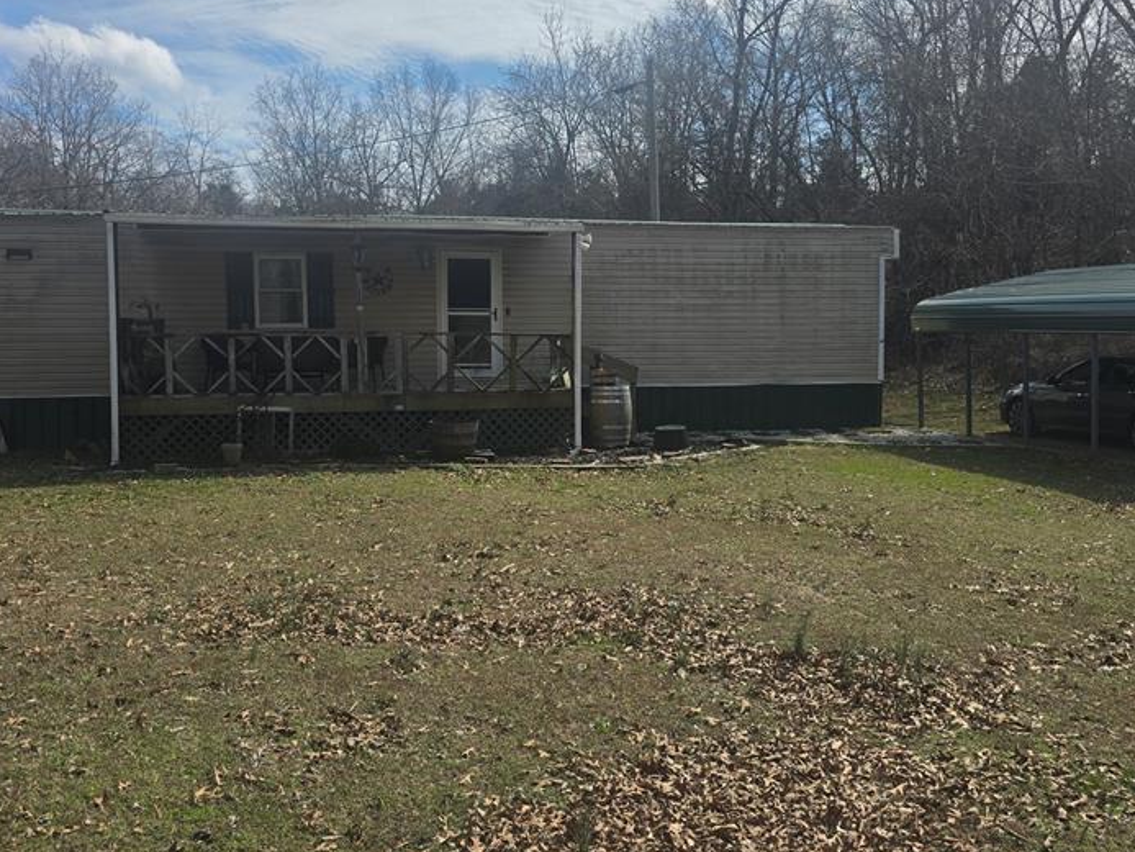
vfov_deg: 41.8
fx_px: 1115
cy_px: 393
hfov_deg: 53.9
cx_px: 590
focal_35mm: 34
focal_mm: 6.3
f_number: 1.7
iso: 12
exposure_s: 1/989
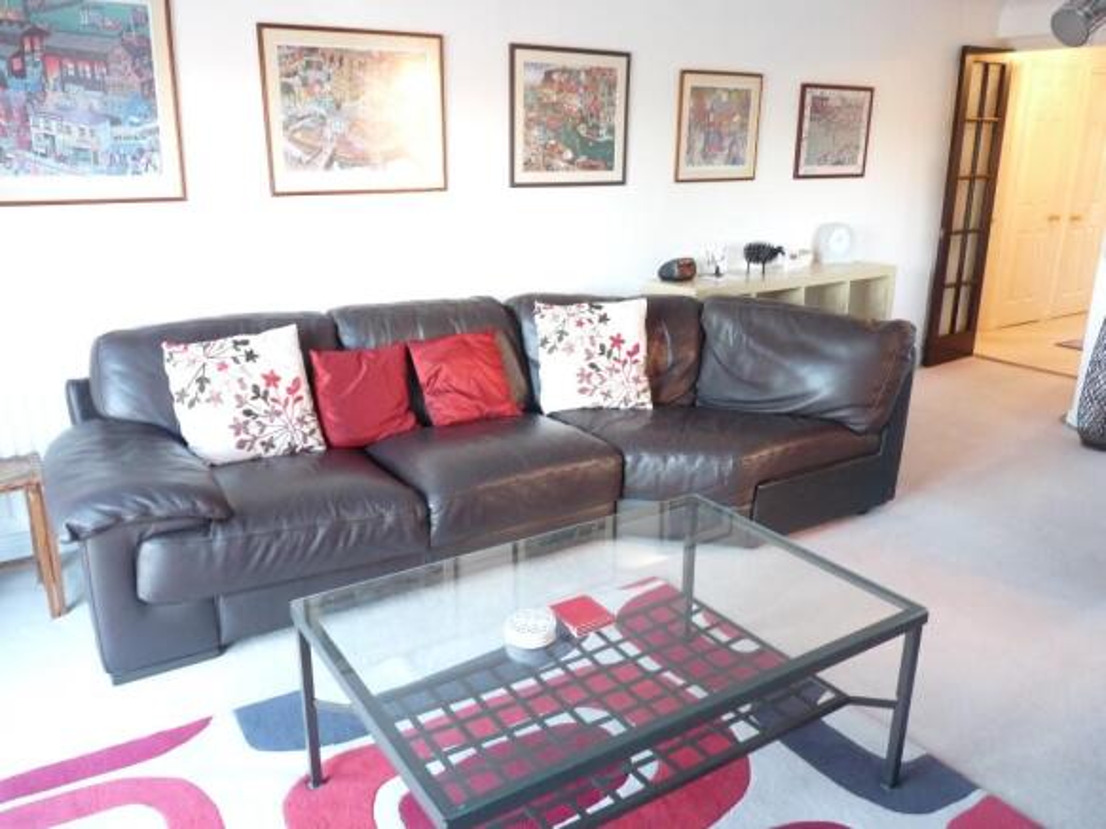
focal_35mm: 27
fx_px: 862
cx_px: 553
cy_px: 414
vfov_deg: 51.3
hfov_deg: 65.3
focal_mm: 4.8
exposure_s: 1/20
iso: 400
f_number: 2.8
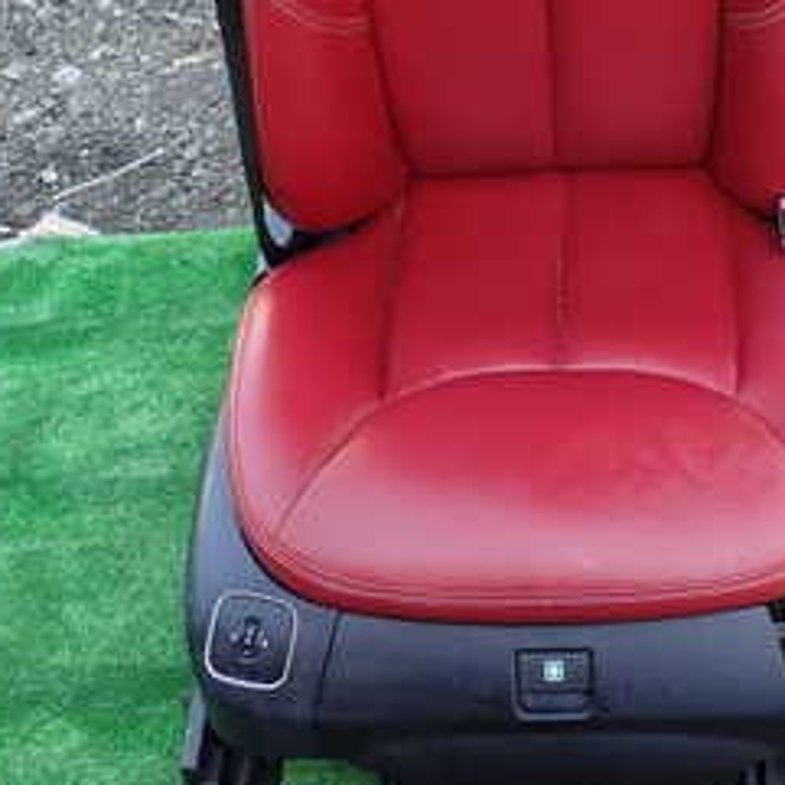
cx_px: 570
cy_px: 81
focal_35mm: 55
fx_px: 1411
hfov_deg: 30.7
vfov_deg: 29.8
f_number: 2.8
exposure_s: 1/100
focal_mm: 4.5
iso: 100
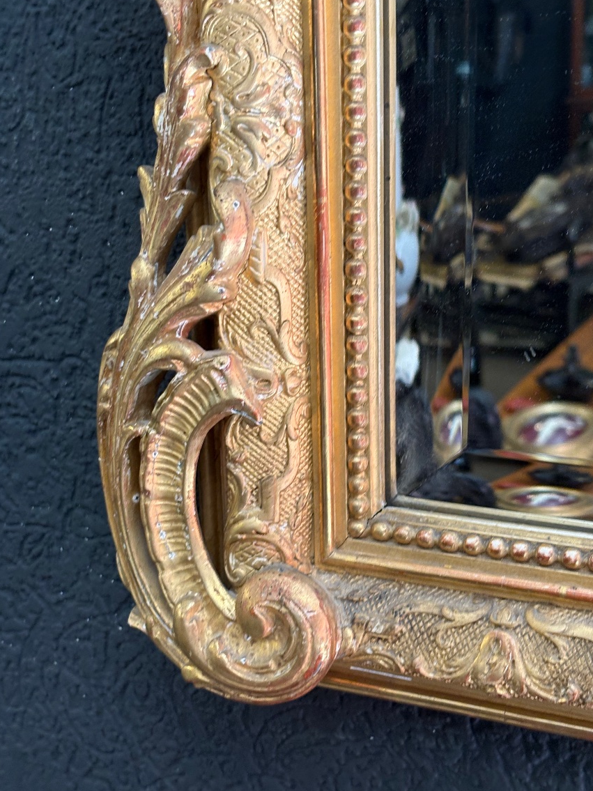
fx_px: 1256
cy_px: 397
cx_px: 298
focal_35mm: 55
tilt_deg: -12.1
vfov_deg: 34.9
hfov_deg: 26.6
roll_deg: +1.4
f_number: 1.6
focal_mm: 5.96
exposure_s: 1/50
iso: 125
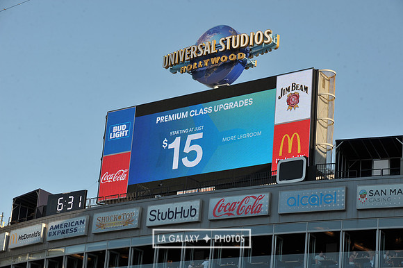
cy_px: 134
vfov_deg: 14.4
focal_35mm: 95
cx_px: 202
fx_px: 1063
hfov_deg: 21.5
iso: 200
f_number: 9
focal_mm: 95
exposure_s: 1/320
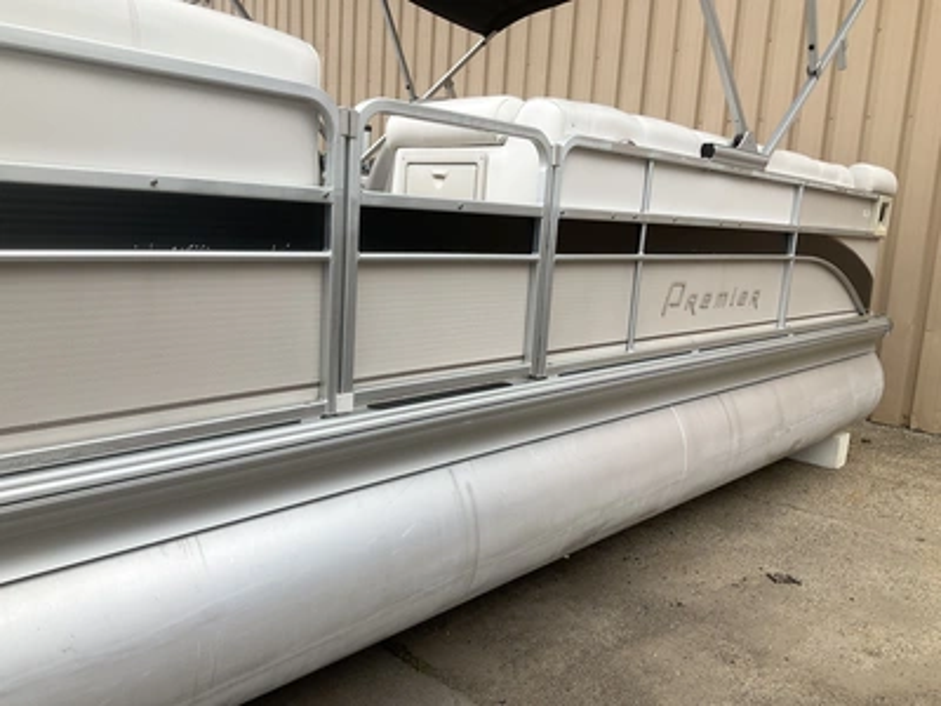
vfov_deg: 48.2
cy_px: 353
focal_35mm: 29
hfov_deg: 61.7
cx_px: 470
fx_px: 788
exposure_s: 1/1279
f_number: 1.8
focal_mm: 3
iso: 25
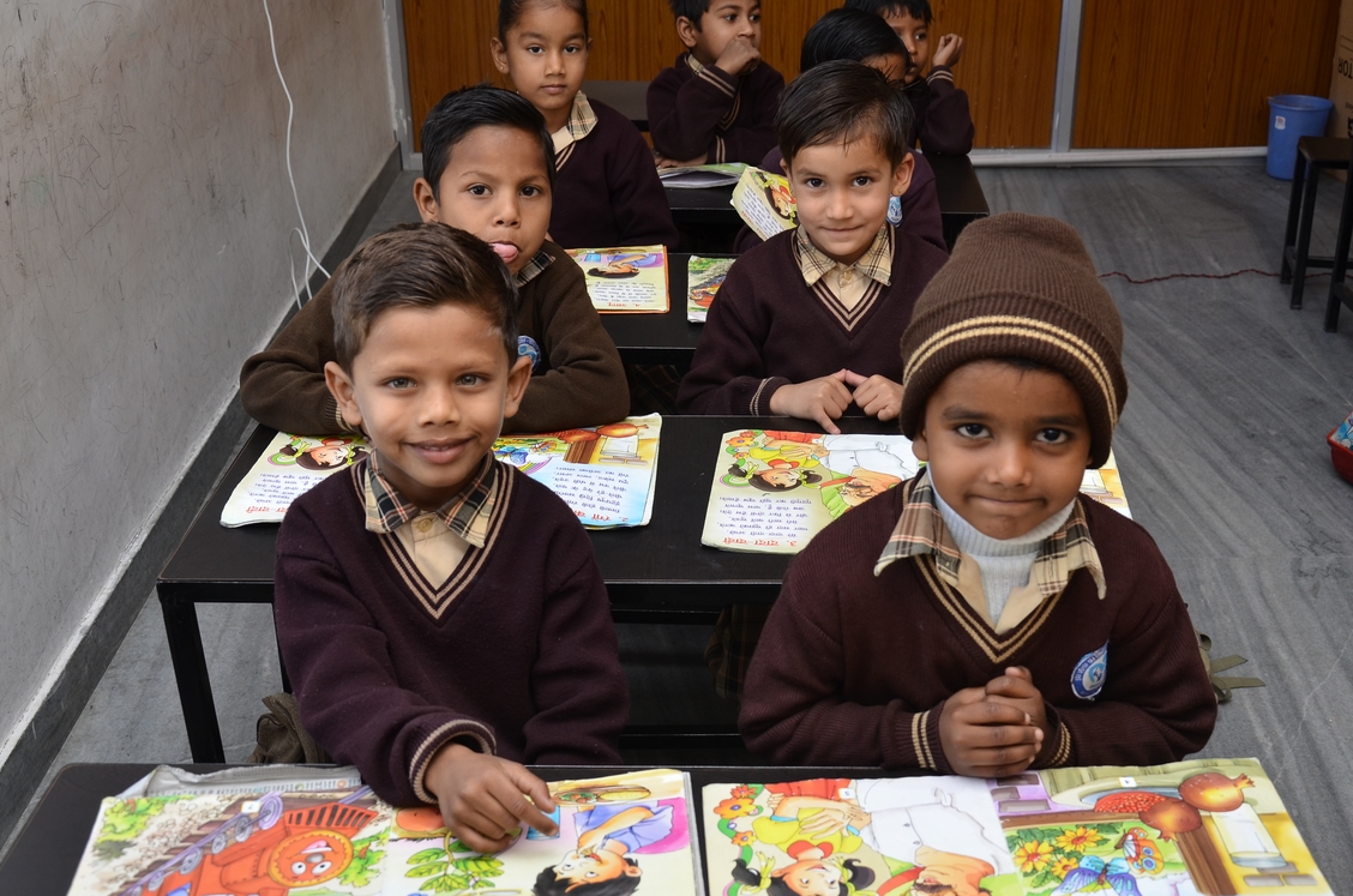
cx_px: 735
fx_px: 1596
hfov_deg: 45.9
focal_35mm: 43
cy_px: 447
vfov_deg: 31.4
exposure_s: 1/80
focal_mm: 25
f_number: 5.6
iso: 200
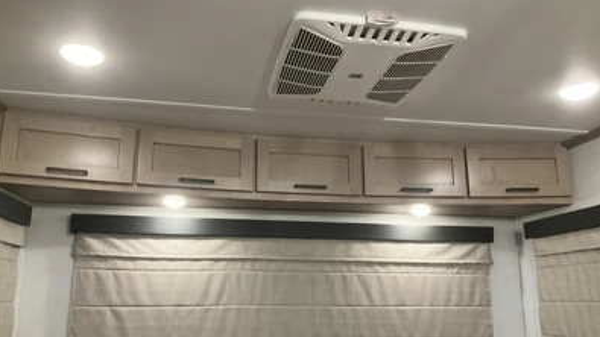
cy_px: 200
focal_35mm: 32
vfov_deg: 36.5
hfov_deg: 61.0
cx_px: 299
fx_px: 509
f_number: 1.8
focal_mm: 3
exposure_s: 1/30
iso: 320
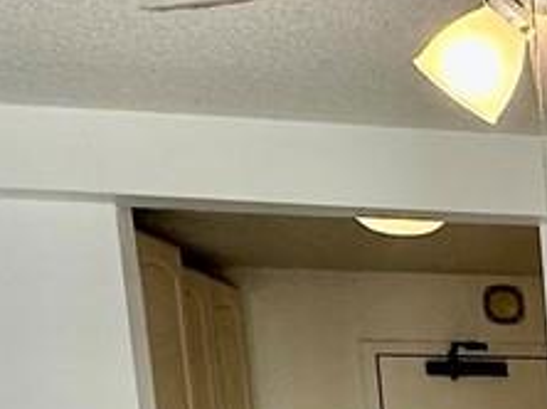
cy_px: 779
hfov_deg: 14.4
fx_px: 1594
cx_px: 1239
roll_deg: +0.0
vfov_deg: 13.0
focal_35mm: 101
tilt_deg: -10.9
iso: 40
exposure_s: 1/146
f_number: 2.2
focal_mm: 2.22
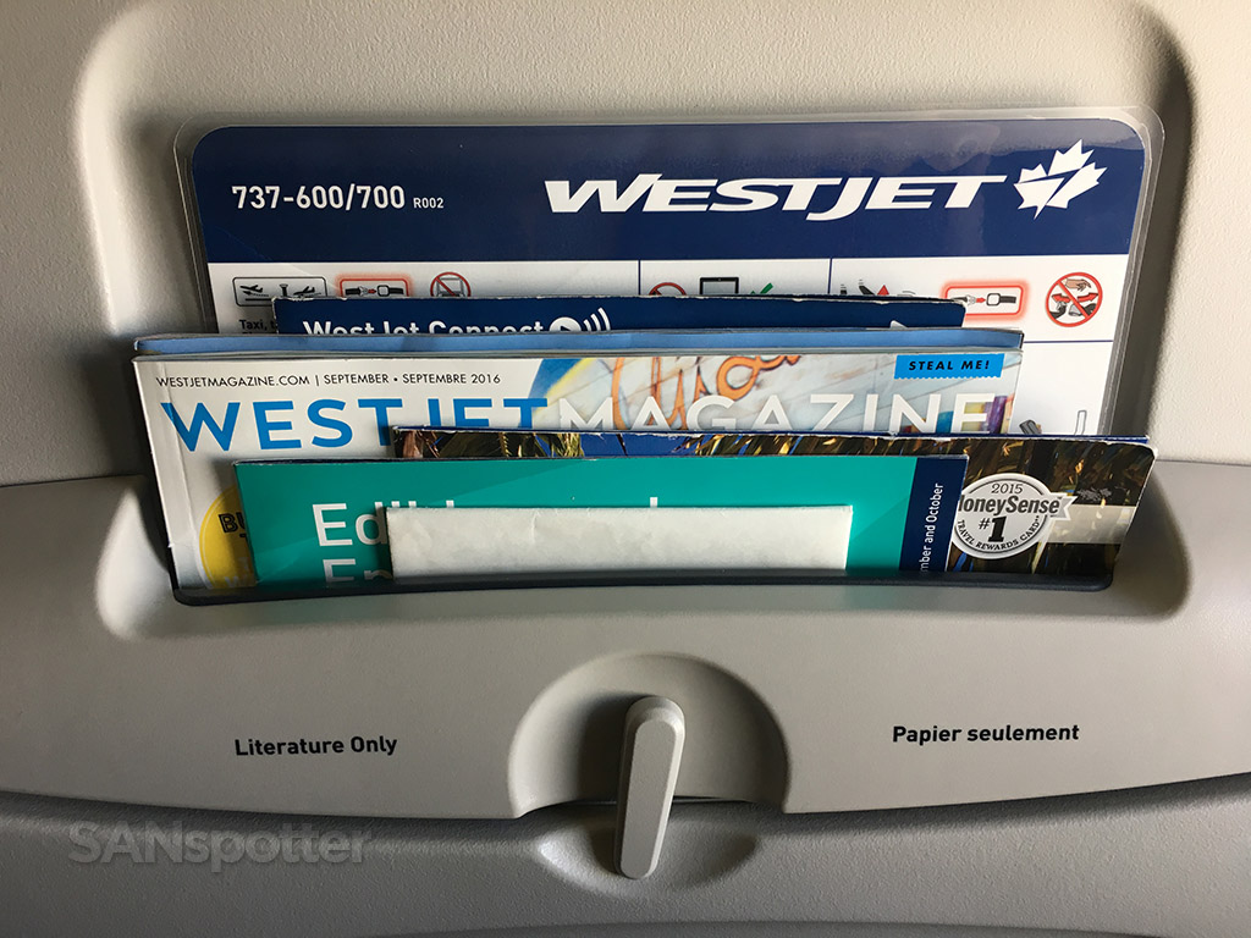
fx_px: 1048
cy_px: 469
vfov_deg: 48.2
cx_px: 626
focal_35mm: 29
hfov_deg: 61.7
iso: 25
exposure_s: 1/40
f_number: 2.2
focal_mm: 4.15
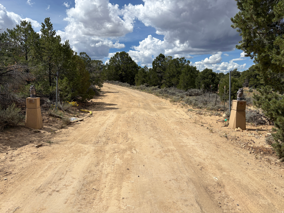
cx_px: 142
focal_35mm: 26
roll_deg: +0.2
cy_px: 106
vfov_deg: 53.1
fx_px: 213
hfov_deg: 67.3
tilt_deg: -6.3
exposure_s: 1/6993
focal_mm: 5.96
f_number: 1.6
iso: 50
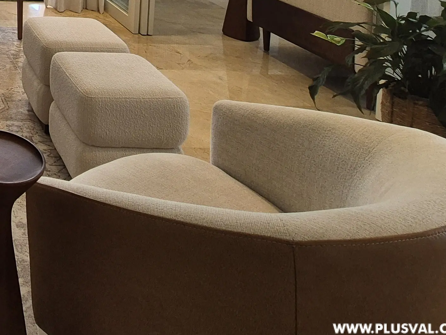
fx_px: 477
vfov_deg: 29.1
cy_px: -128
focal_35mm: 37
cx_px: -119
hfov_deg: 35.8
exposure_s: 1/120
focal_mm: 2.2
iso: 64
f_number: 2.2
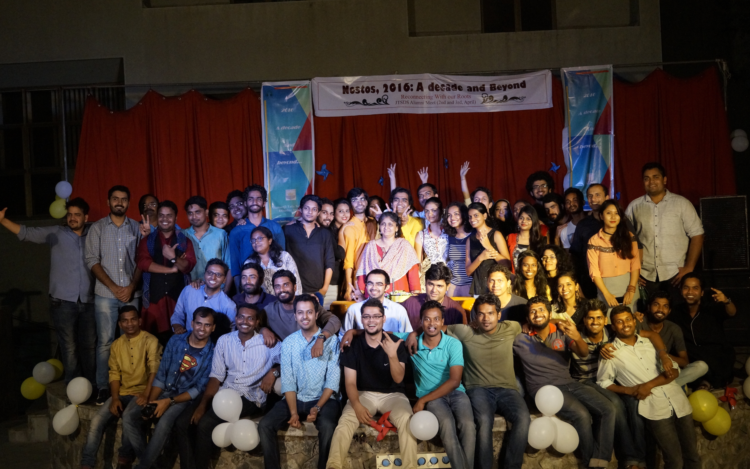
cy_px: 249
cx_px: 375
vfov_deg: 28.0
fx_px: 940
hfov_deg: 43.5
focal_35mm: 46
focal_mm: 30
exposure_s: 1/160
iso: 2000
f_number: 4.5
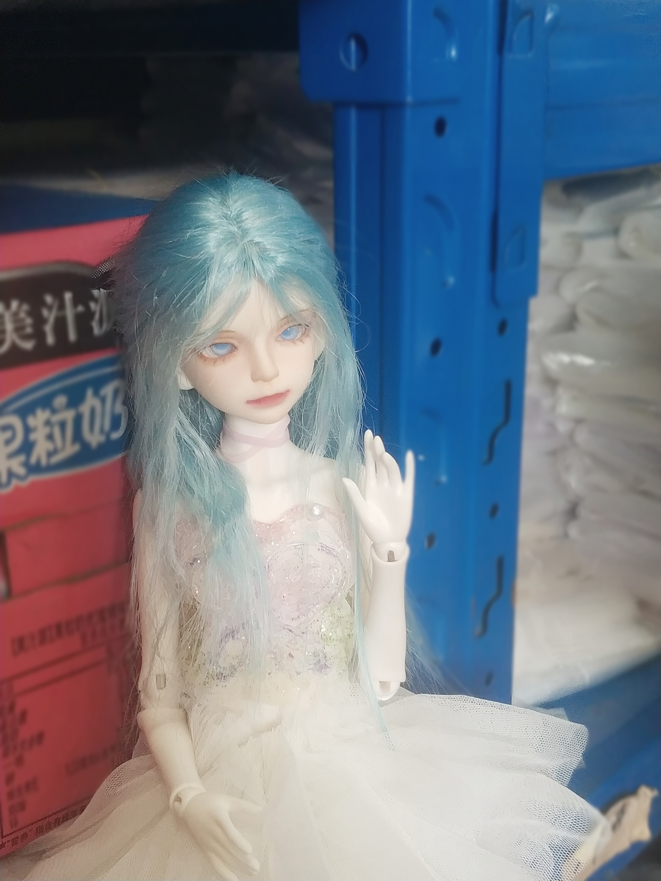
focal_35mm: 32
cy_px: 440
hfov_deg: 44.2
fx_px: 815
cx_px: 330
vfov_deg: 56.8
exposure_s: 1/25
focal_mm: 4.5
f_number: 2
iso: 276
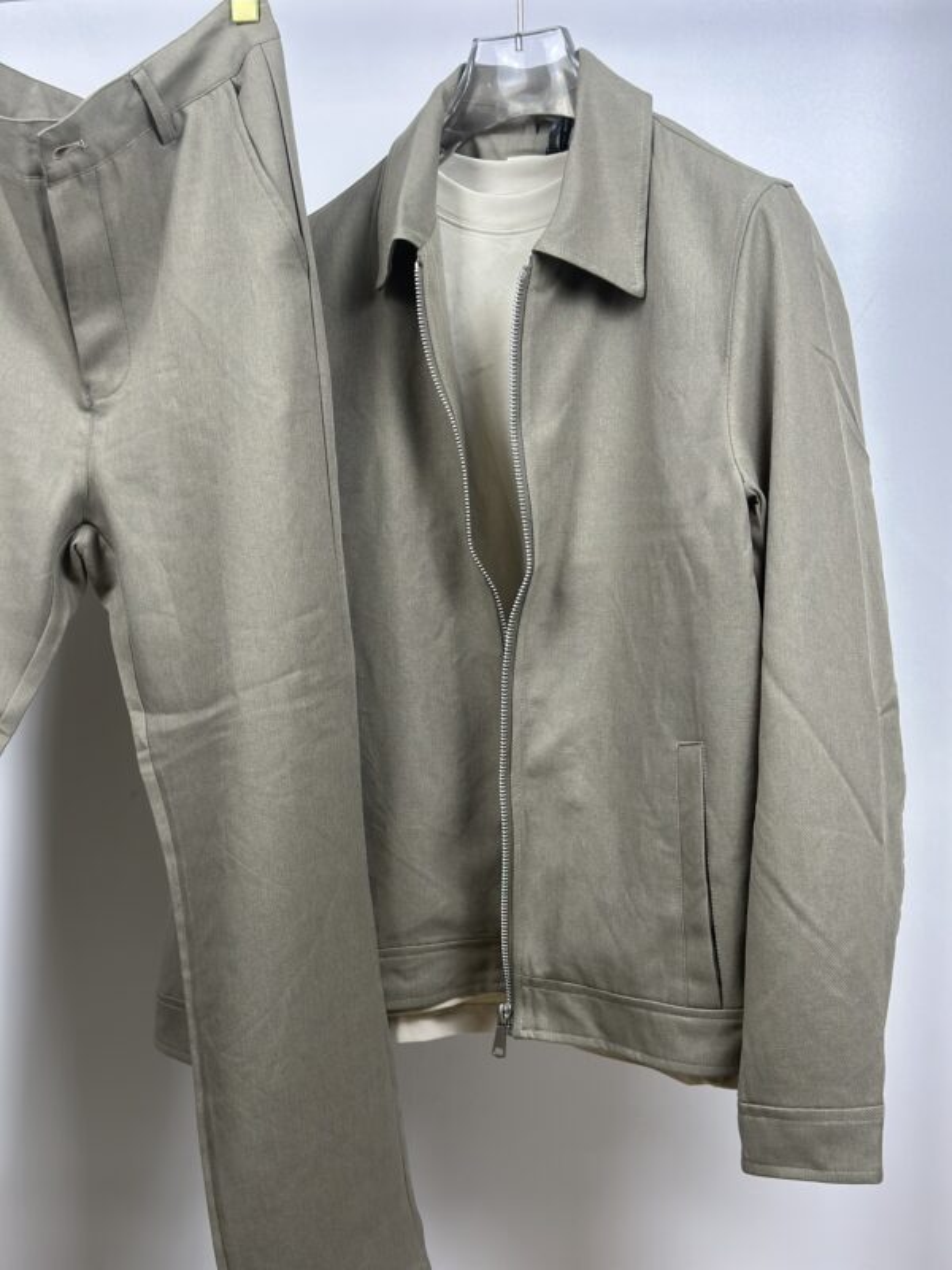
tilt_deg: -2.0
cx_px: 476
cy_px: 635
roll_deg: -0.3
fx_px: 1760
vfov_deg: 39.7
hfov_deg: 30.3
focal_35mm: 48
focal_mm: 6.86
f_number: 1.78
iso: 80
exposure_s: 1/136
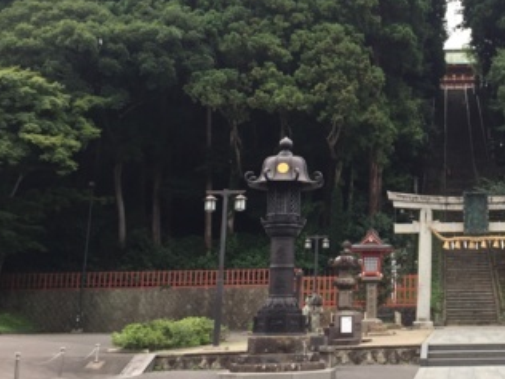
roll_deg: +0.5
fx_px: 802
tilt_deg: +13.3
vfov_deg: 26.3
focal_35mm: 55
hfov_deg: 33.1
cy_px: 114
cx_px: 454
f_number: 2.2
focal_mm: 4.15
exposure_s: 1/120
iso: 40
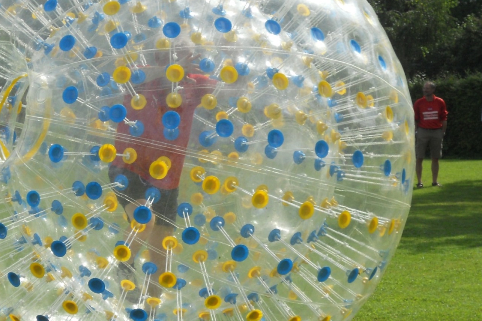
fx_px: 1325
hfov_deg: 20.6
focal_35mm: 99
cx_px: 174
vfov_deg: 13.8
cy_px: 158
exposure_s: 1/500
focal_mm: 11.7
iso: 80
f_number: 5.3
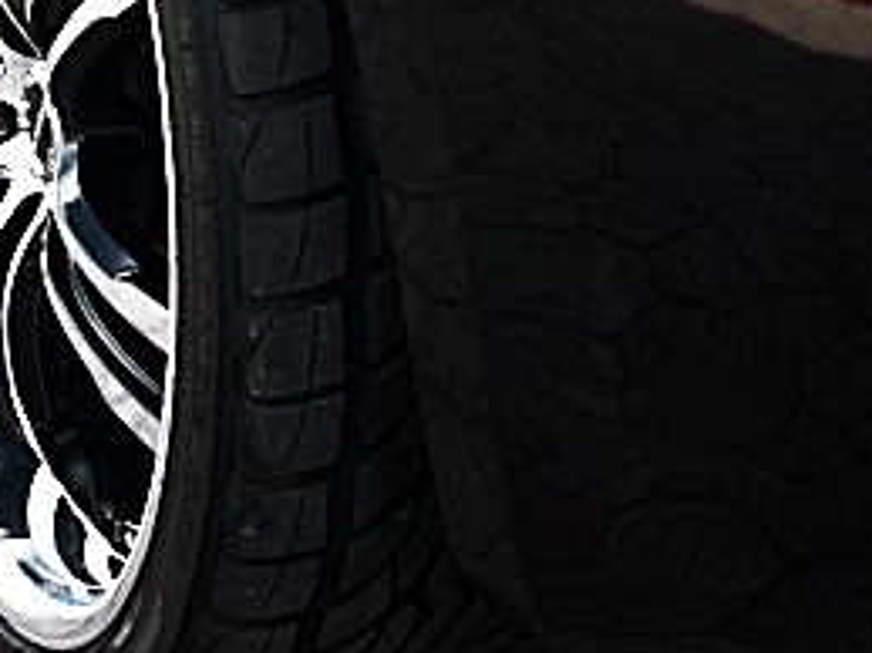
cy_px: -94
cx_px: 434
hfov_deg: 22.0
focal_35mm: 89
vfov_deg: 16.0
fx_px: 2241
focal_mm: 6.3
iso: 50
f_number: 2.8
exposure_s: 1/100
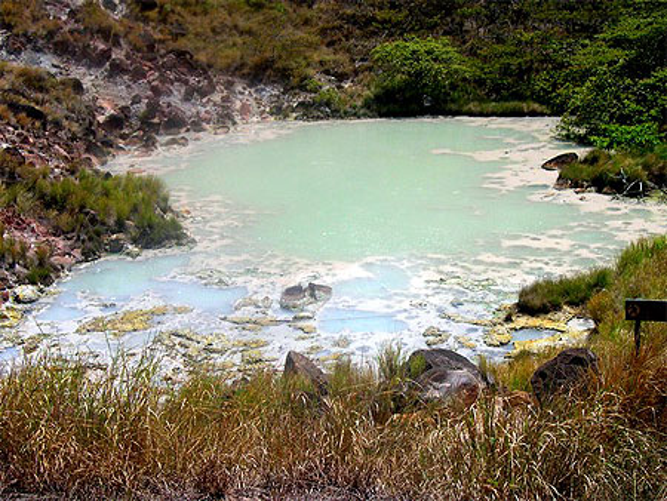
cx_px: 334
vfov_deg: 28.1
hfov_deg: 36.8
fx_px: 1002
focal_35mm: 52
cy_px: 250
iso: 100
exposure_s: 1/214
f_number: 8.8
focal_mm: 11.1
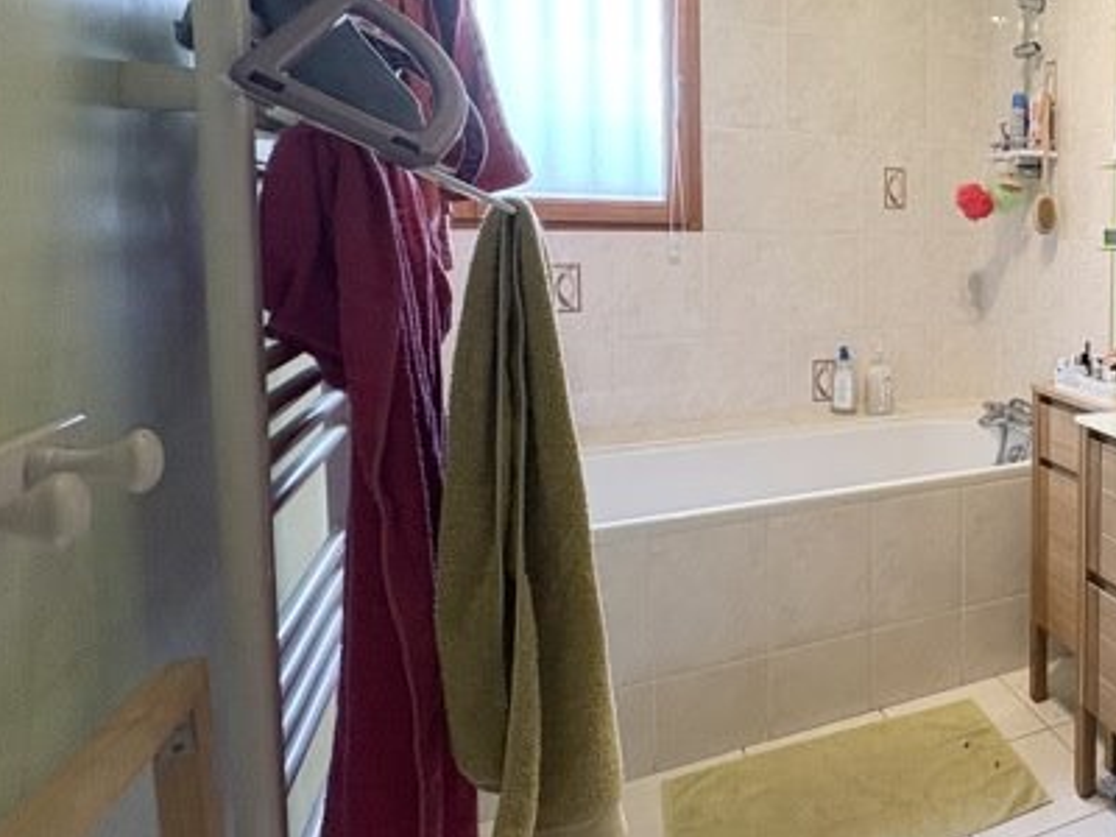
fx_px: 903
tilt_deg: -4.0
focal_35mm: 28
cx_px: 1102
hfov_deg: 51.6
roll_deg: -0.9
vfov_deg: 49.1
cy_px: 296
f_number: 2.2
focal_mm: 2.22
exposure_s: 1/99
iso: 200
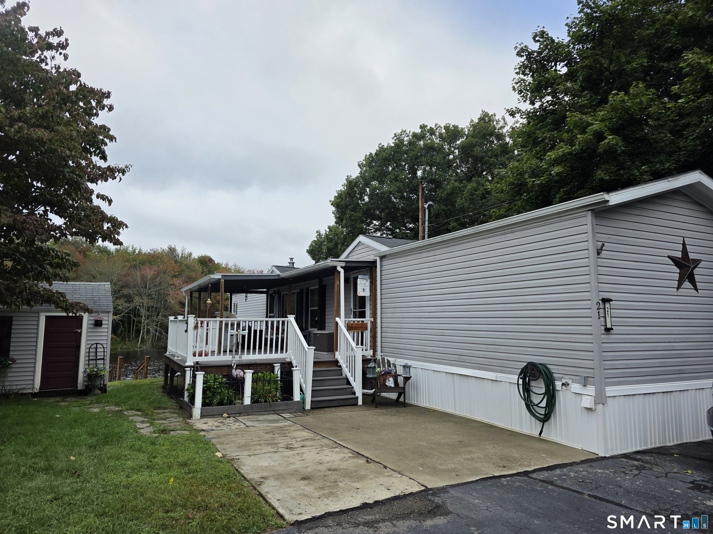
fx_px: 474
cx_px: 356
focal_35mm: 23
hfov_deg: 73.9
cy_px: 267
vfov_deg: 58.9
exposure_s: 1/2497
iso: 80
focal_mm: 6.3
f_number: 1.7
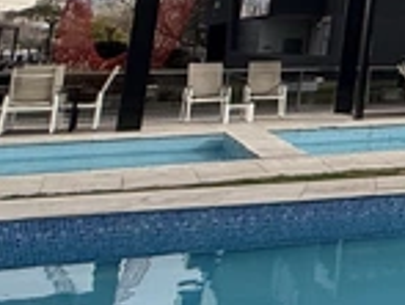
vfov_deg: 18.2
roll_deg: +0.3
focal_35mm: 76
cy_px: -91
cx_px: 962
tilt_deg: +10.0
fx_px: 891
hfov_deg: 15.2
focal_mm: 2.22
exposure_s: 1/2410
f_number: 2.2
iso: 50
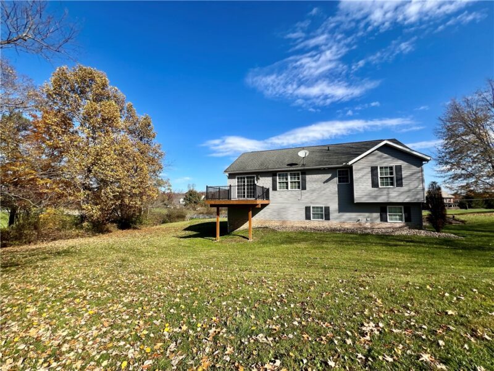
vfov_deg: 89.9
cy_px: 186
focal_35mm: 13
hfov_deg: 106.2
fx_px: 186
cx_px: 247
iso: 32
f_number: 1.8
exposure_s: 1/1488
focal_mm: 1.57
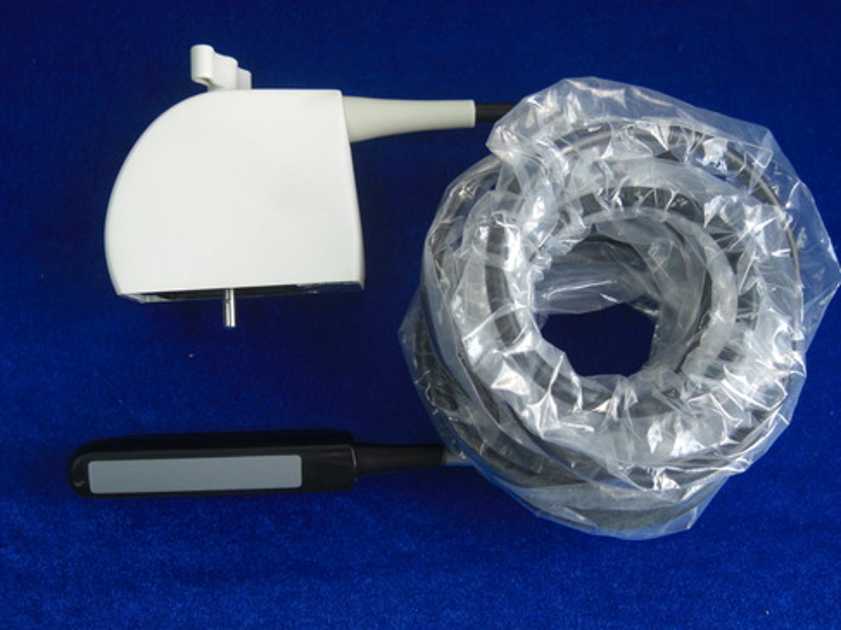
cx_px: 430
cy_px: 312
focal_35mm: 39
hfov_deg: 47.9
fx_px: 947
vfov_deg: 36.8
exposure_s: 1/50
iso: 200
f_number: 2.8
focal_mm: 7.9
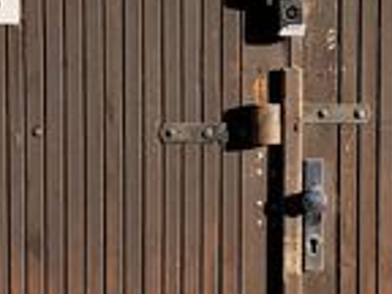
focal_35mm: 96
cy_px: 117
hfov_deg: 20.4
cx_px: 240
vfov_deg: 15.4
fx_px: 1087
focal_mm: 6.04
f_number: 1.7
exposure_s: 1/612
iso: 50
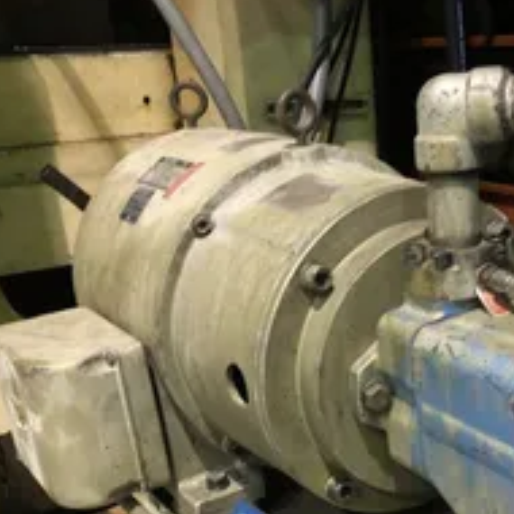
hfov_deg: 31.2
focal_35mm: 52
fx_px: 874
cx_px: 465
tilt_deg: -23.4
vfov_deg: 32.1
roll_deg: +2.4
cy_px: 395
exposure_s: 1/5
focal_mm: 4
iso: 100
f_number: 1.8
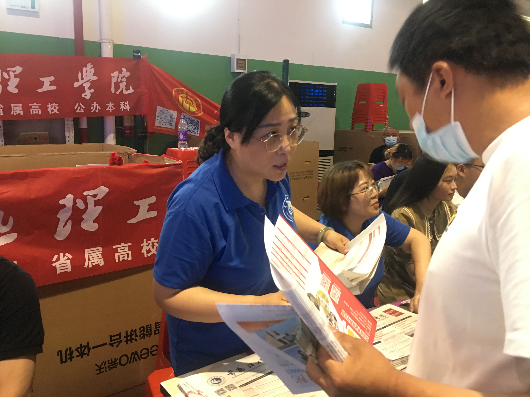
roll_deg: -1.0
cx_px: 265
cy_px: 198
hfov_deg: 61.7
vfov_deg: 48.2
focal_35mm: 29
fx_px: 444
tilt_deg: -10.2
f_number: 2.2
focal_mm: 4.15
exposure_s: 1/8
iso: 100
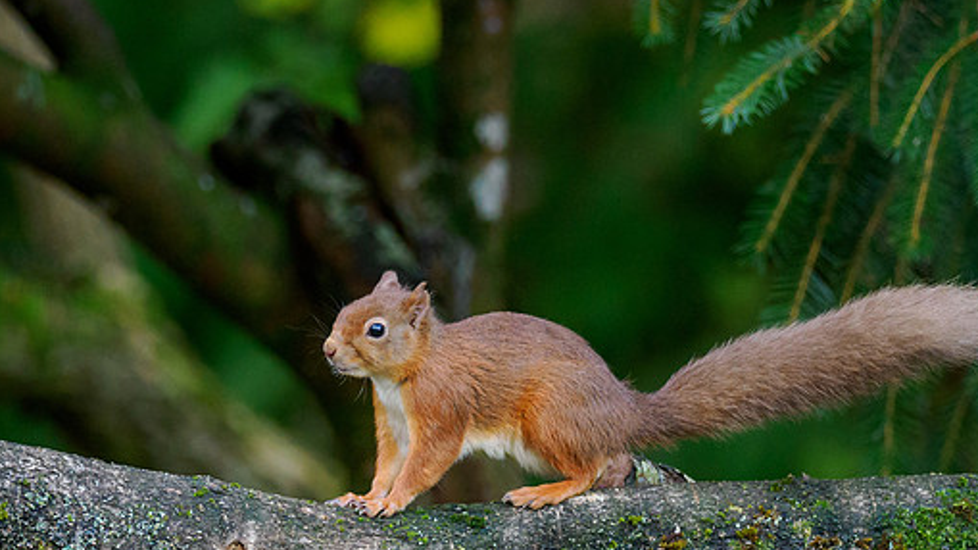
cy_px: 375
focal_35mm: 1155
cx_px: 398
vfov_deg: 1.1
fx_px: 29944
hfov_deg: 1.9
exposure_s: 1/250
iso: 1600
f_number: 4
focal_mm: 300
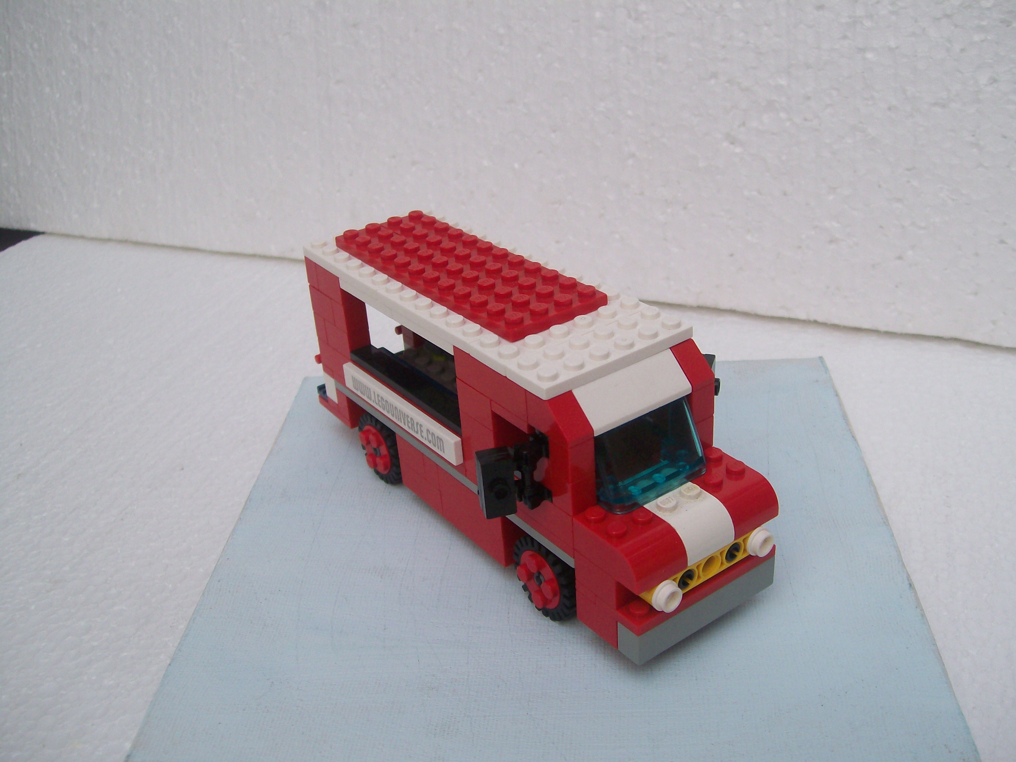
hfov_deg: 51.4
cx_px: 508
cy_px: 381
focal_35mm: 36
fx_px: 1057
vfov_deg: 39.7
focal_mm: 6
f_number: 2.7
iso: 80
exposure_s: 1/193
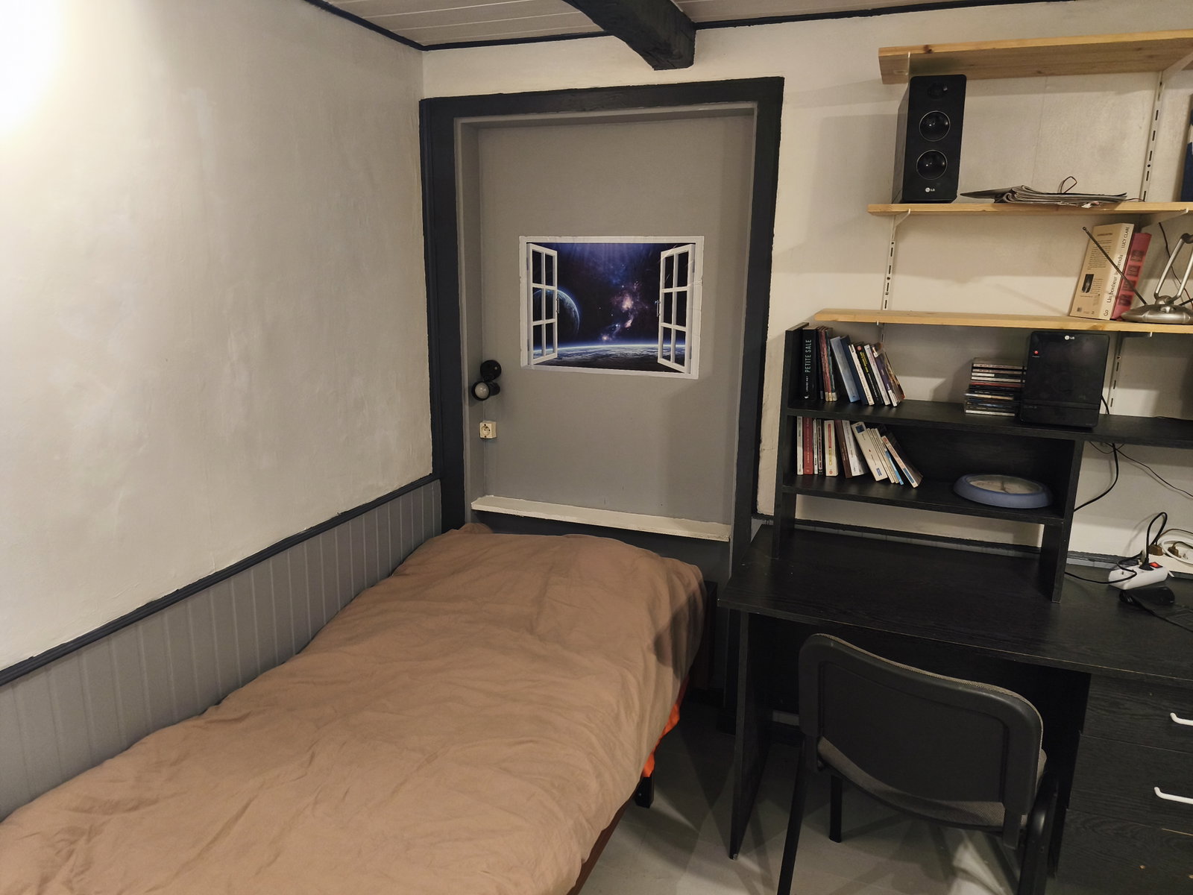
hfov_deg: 73.9
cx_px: 596
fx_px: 793
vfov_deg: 58.9
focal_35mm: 23
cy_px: 448
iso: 800
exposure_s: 1/50
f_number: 1.65
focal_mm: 6.18
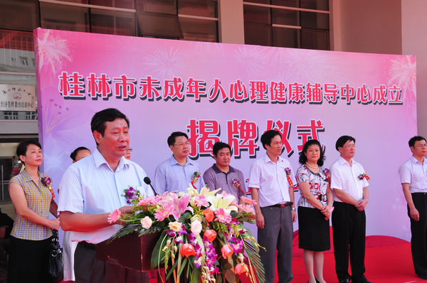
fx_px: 568
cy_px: 142
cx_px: 214
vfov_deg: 28.0
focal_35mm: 48
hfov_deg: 41.2
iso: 800
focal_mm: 32
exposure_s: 1/320
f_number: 9
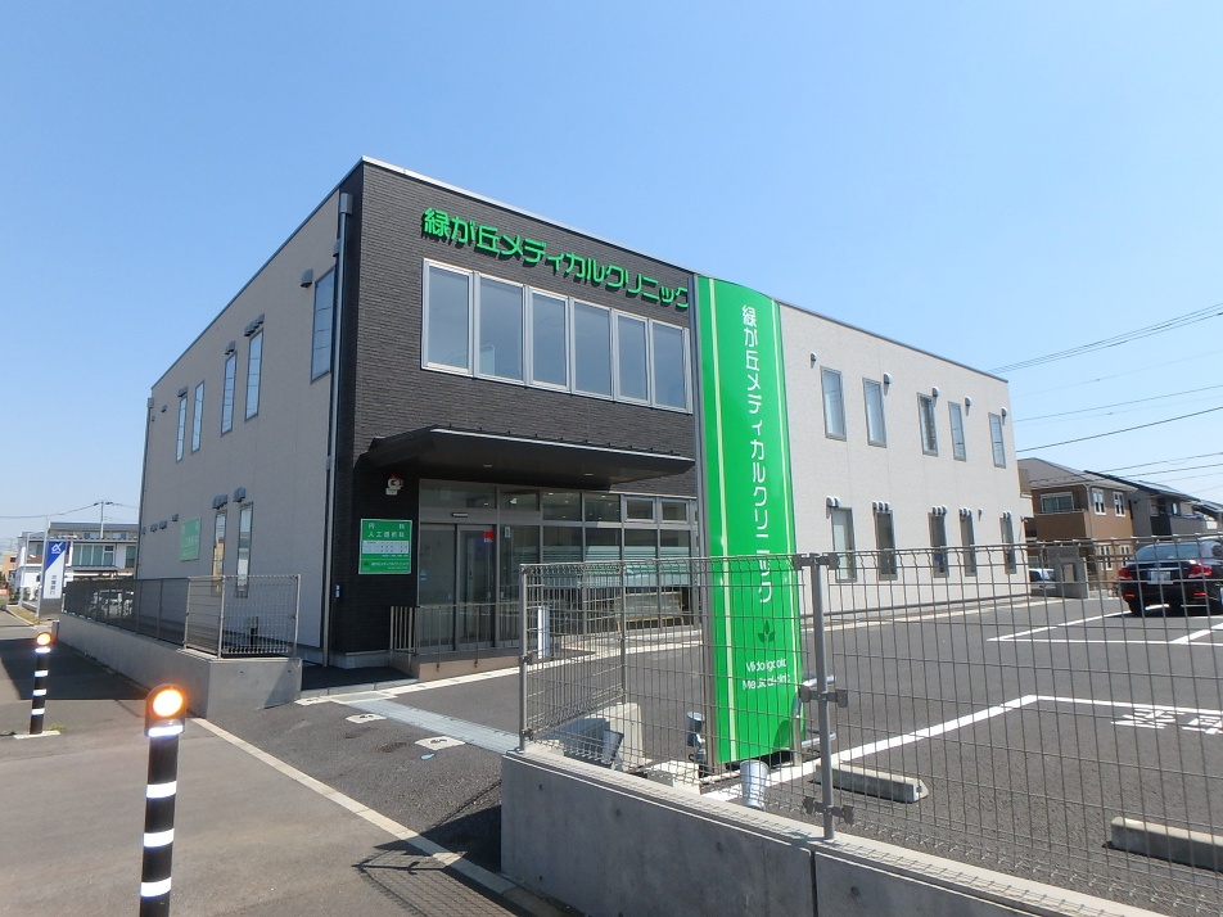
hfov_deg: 79.0
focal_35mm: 21
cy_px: 458
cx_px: 612
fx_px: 742
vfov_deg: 63.4
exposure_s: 1/500
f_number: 6
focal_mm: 3.7
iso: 125
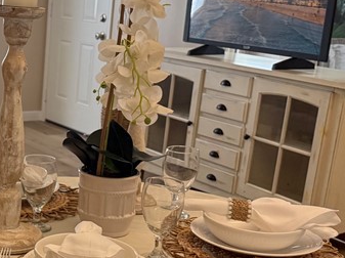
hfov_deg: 24.8
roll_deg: -1.6
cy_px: 177
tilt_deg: -15.8
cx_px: -40
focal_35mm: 73
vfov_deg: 20.0
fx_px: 727
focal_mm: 6.76
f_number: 1.78
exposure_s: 1/120
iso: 320
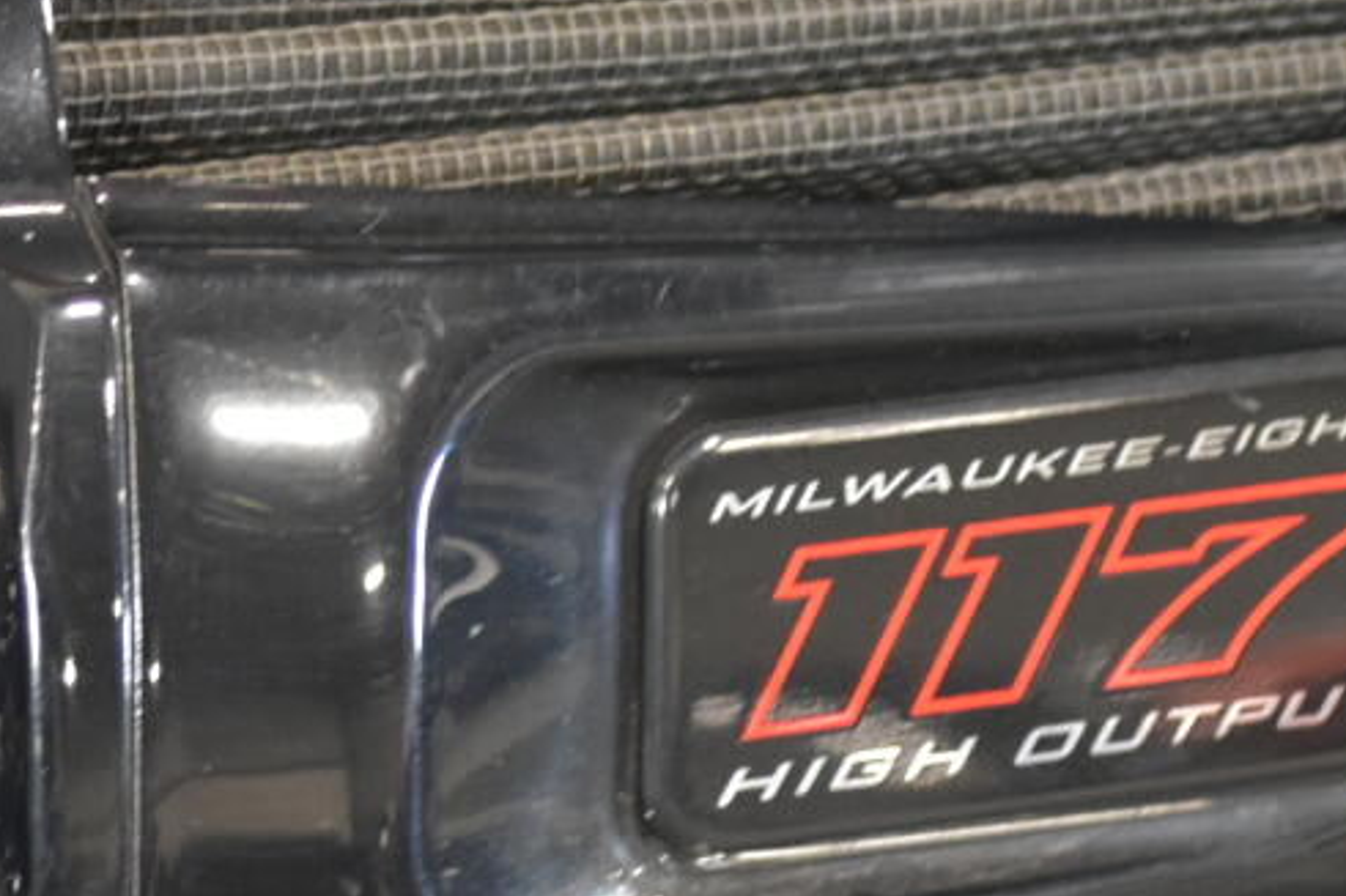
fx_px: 8000
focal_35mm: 214
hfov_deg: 9.6
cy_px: 736
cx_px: 444
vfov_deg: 6.4
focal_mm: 35
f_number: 5
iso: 1600
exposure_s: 1/10
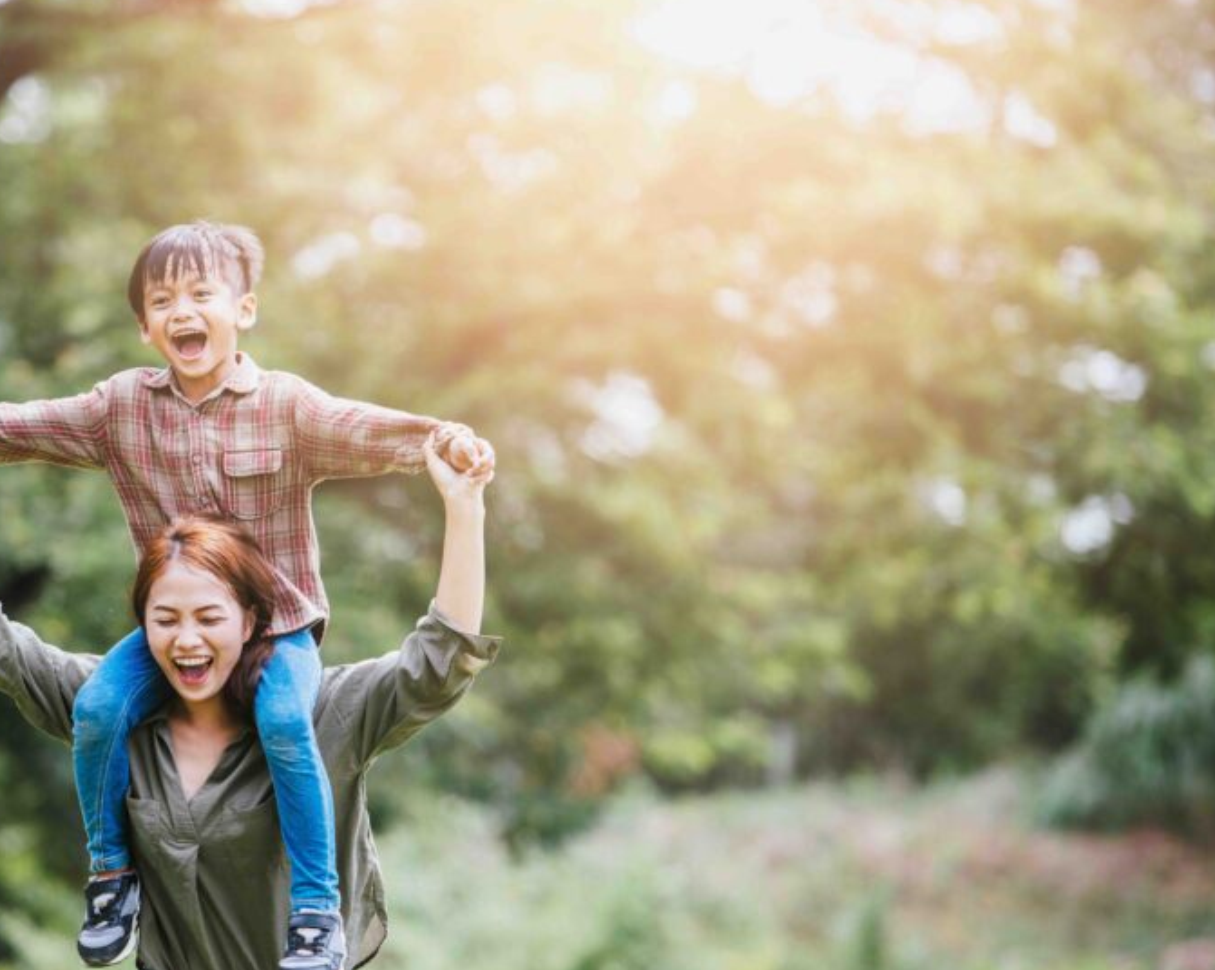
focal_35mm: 258
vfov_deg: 6.0
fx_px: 9272
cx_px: 295
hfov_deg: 7.5
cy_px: 593
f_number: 3.2
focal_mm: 180
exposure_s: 1/1000
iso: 400
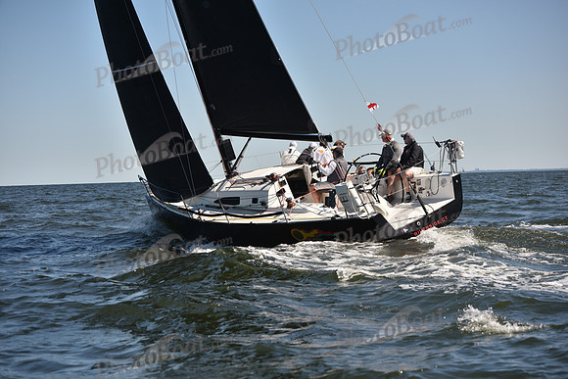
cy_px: 190
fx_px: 1105
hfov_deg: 28.8
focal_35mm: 70
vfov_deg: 19.5
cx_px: 284
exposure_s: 1/1600
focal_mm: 70
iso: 250
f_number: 3.5
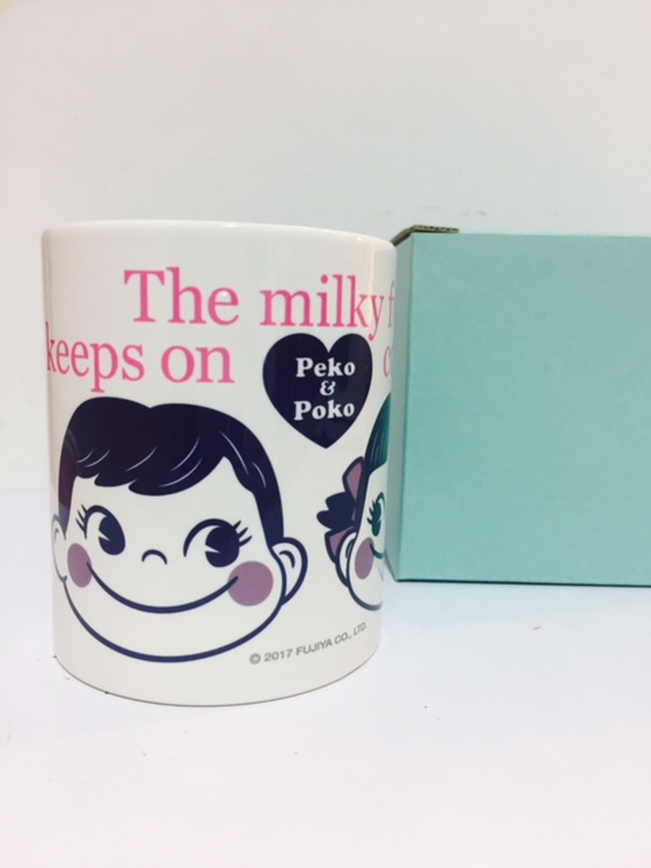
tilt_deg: -5.6
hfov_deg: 48.2
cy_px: 434
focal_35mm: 29
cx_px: 326
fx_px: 727
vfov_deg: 61.7
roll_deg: -0.7
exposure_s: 1/33
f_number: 2.2
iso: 80
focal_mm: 4.15
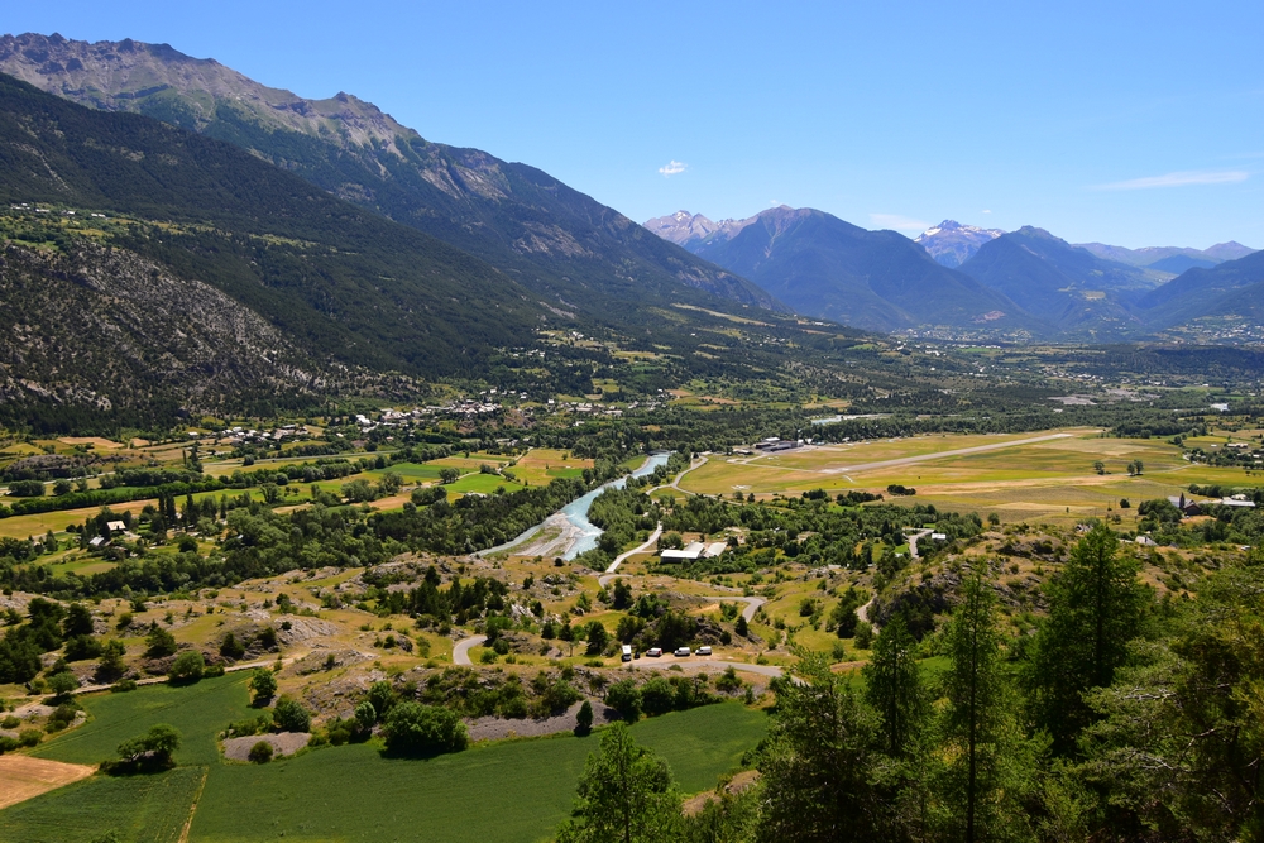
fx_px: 1053
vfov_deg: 43.6
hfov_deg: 61.9
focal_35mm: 30
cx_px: 632
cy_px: 422
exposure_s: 1/125
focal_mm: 20
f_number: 10
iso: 100
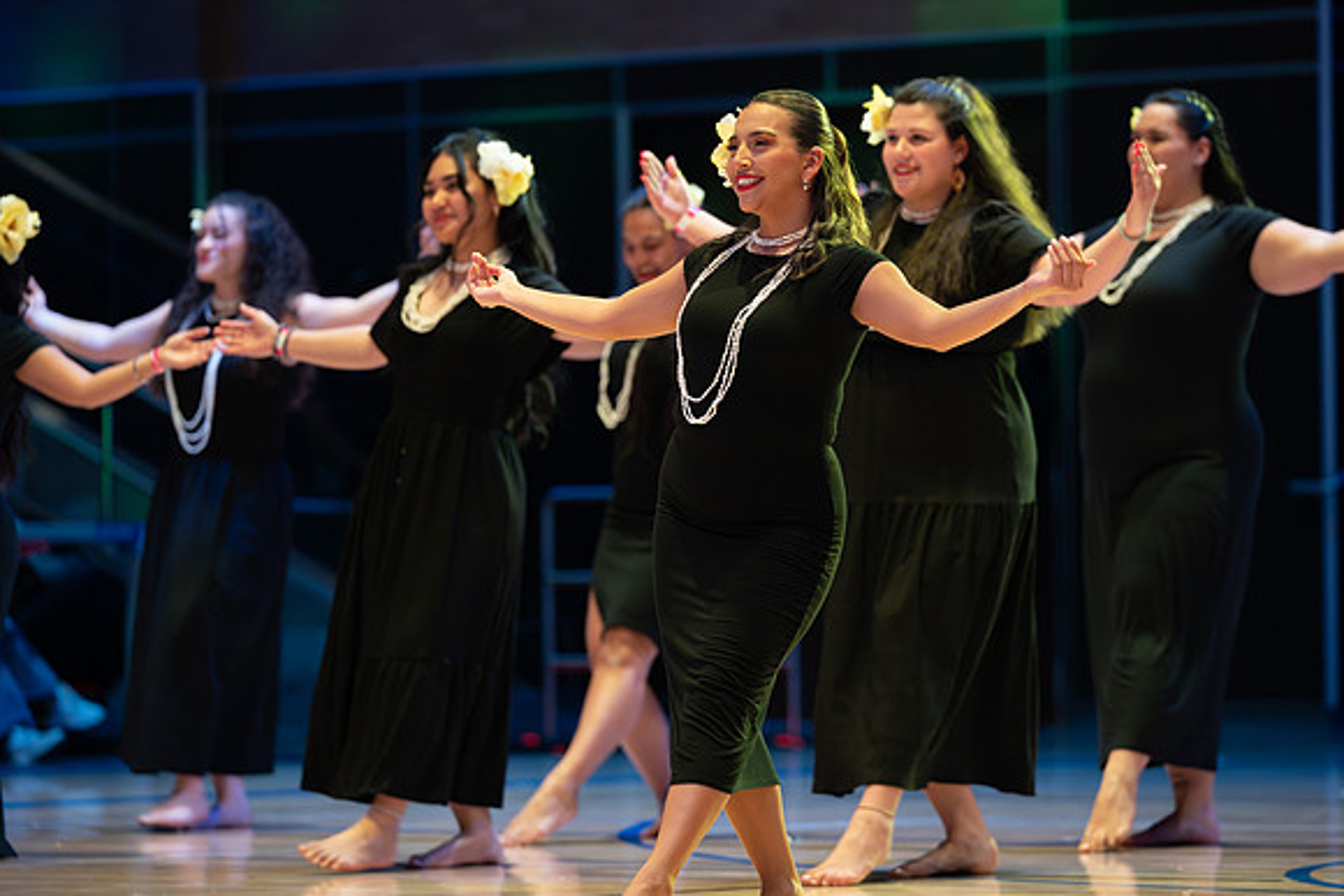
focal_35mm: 219
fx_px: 8177
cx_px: 721
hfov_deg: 9.4
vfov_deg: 6.3
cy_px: 419
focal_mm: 200
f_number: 3.5
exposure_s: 1/80
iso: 1600
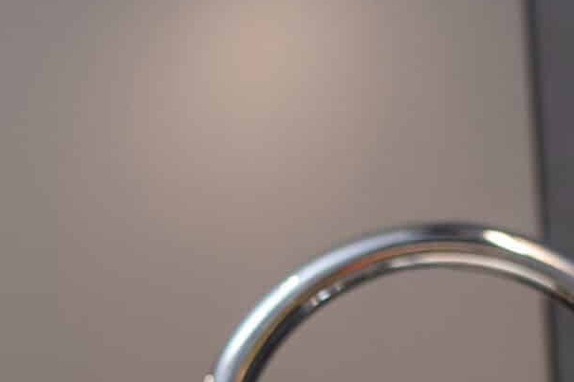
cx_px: -246
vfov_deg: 9.0
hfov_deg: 13.2
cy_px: 569
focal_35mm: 148
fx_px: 2359
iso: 400
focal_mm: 35
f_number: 2.2
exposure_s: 1/160
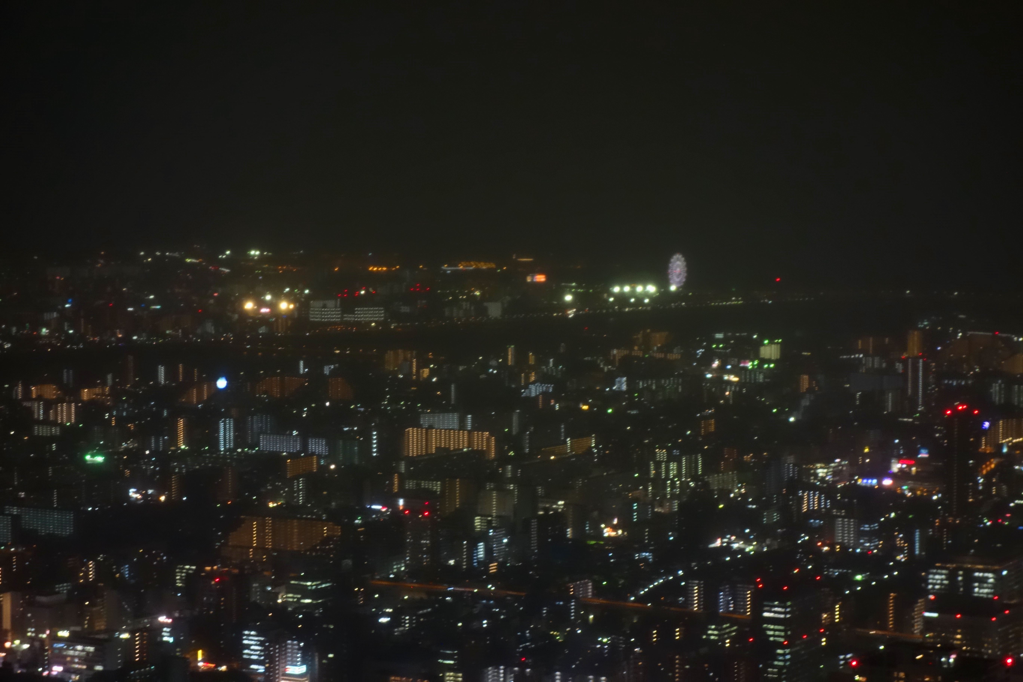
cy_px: 341
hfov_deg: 20.4
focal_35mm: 100
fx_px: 2841
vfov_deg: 13.7
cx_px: 512
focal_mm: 36.97
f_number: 4.9
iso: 3200
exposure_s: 1/10
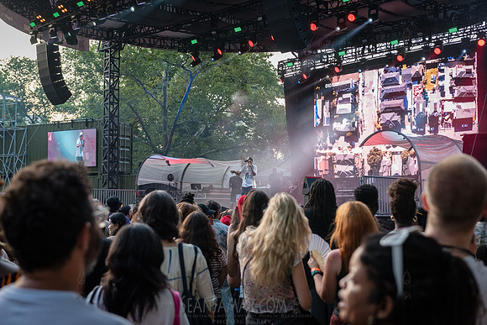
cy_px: 162
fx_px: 785
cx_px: 244
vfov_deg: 23.4
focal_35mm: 58
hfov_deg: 34.5
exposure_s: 1/500
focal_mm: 58
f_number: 4
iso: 2000
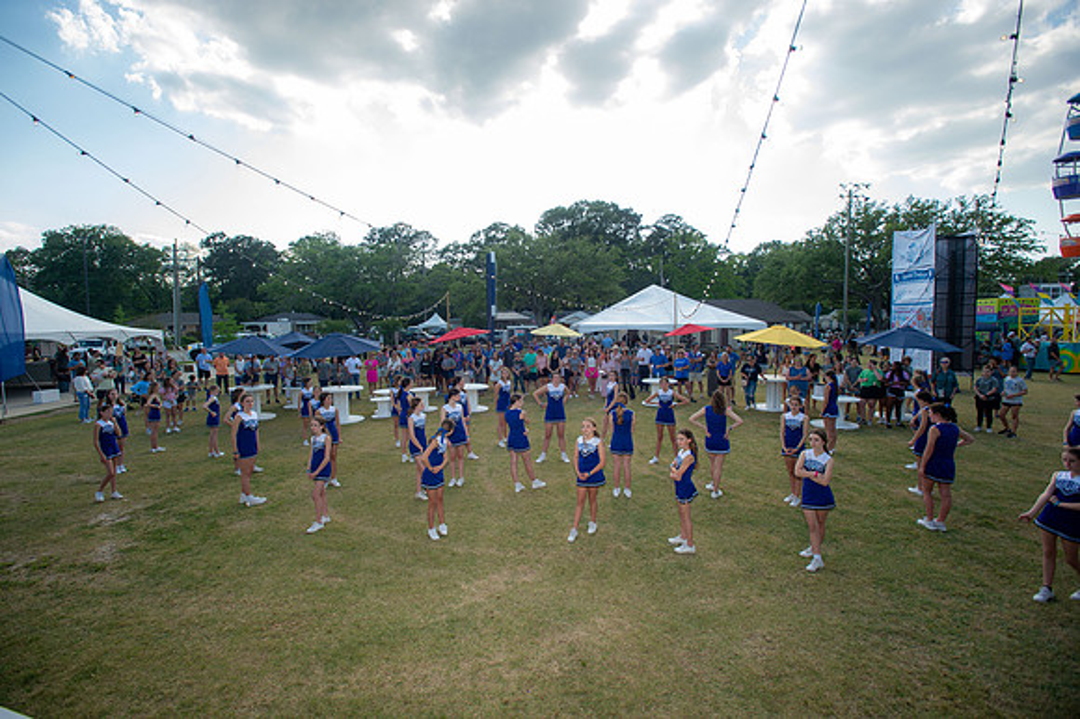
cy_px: 360
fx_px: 510
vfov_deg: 70.4
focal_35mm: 17
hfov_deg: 93.3
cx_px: 540
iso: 100
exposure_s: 1/250
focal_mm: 17
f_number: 4.5
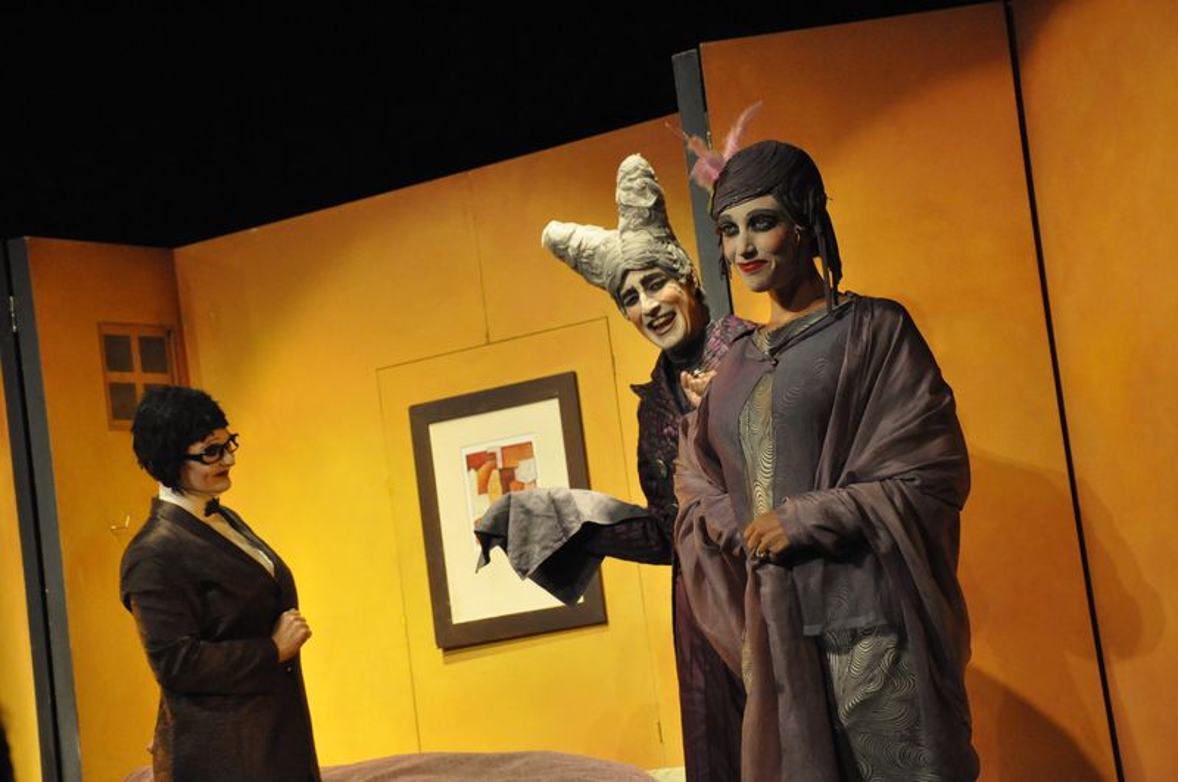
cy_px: 391
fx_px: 3431
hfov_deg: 19.5
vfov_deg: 13.0
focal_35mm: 105
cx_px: 589
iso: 3200
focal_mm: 70
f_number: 8
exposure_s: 1/250
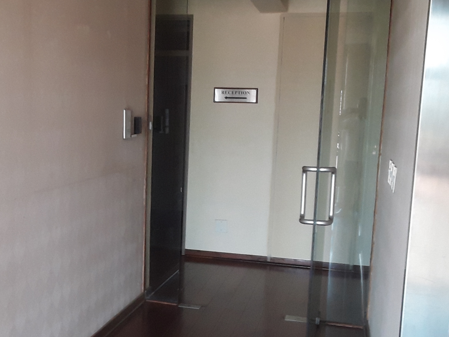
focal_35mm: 49
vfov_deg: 29.6
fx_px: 636
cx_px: 162
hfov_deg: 38.6
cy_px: 196
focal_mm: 2.2
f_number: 1.9
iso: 125
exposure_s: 1/50
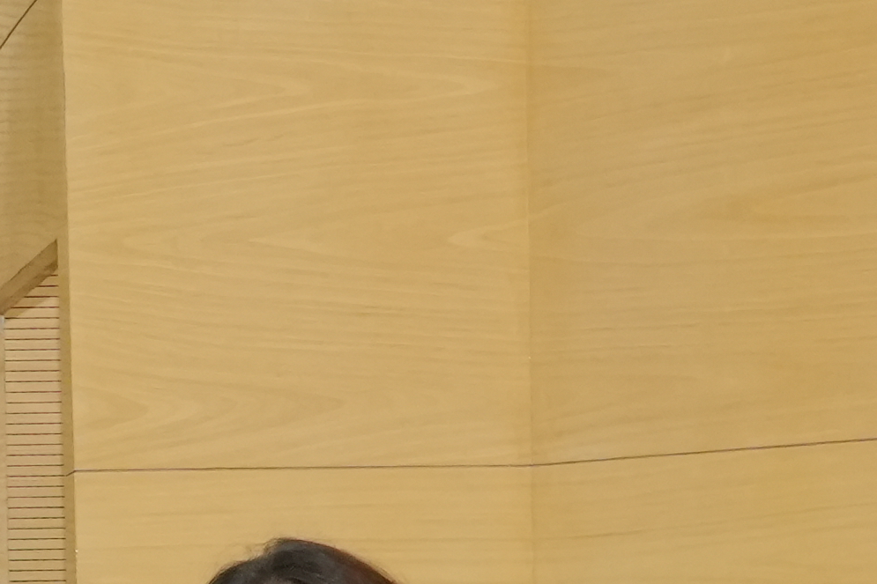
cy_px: 1608
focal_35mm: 169
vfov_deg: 7.4
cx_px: -167
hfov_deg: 11.9
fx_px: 4116
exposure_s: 1/160
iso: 2000
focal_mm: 24
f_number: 4
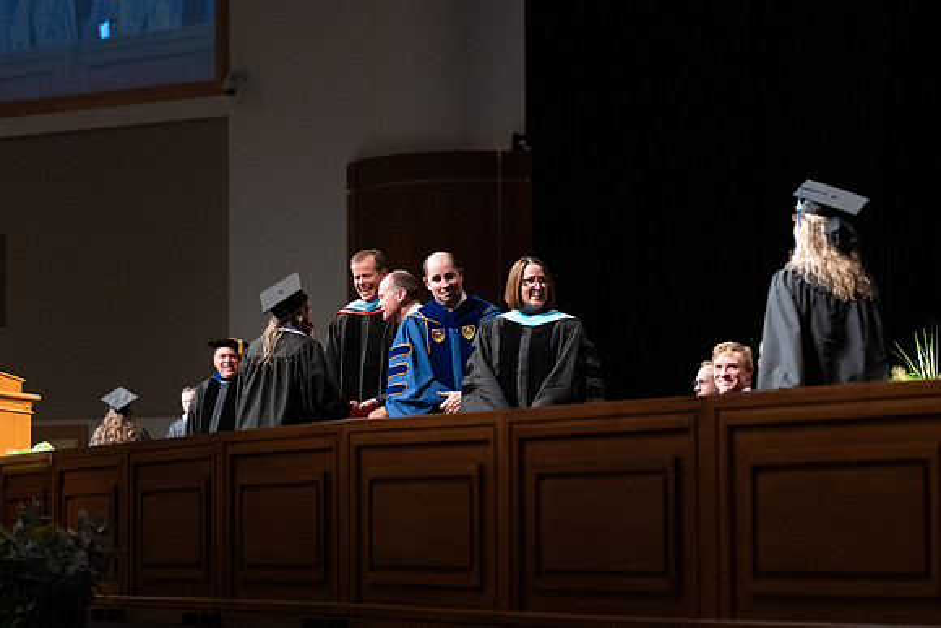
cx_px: 325
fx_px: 3279
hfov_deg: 16.3
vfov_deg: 10.9
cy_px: 318
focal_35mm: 125
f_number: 2.8
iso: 2500
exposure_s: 1/250
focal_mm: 85
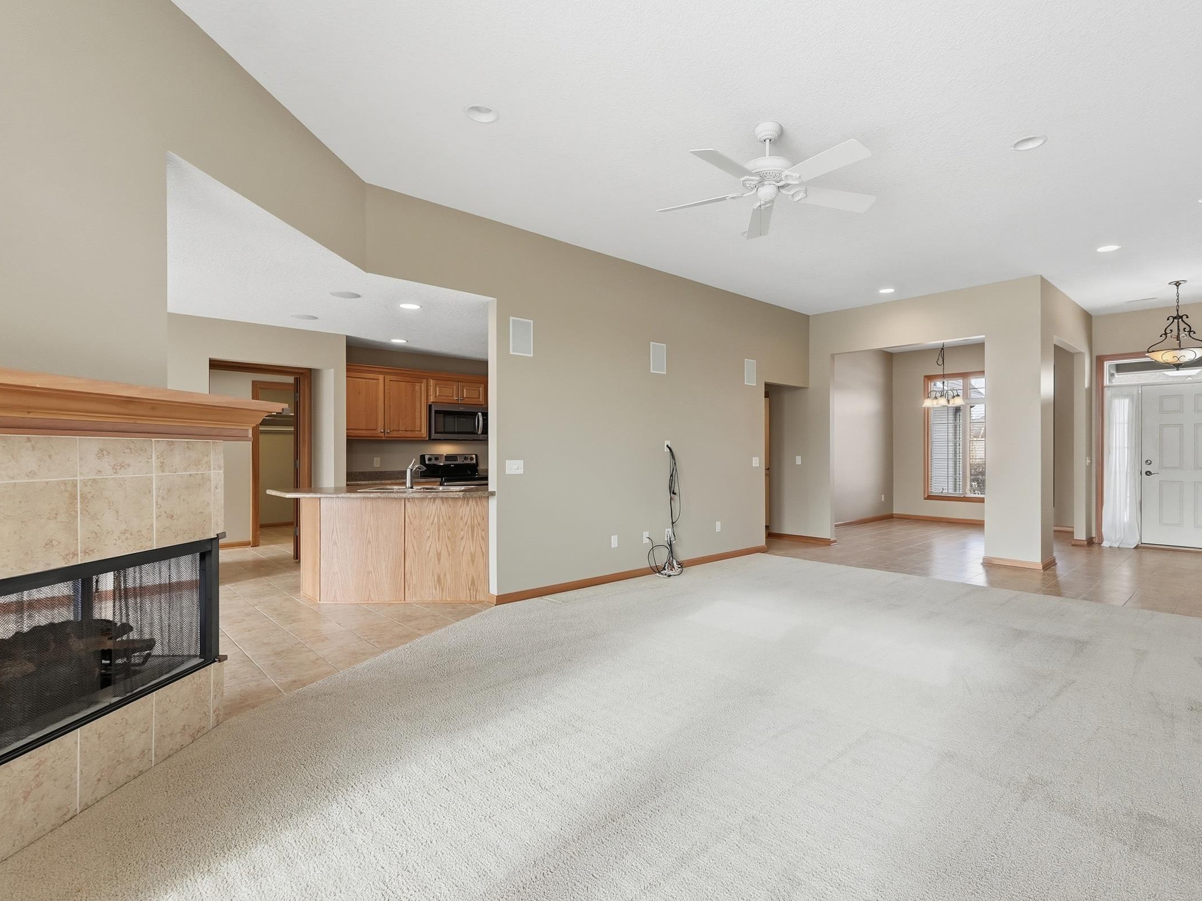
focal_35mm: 17
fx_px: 590
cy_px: 452
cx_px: 657
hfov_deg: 90.8
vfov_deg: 74.7
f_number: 4
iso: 800
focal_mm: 10
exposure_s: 1/4000
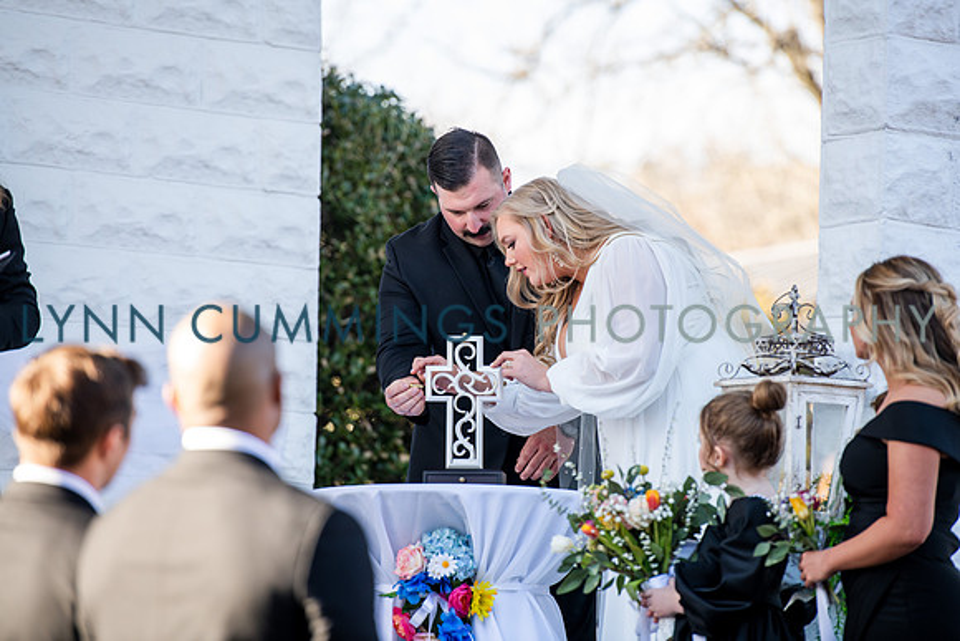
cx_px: 480
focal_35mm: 200
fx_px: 5334
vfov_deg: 6.9
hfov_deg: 10.3
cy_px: 320
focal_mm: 200
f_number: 3.5
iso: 200
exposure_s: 1/250
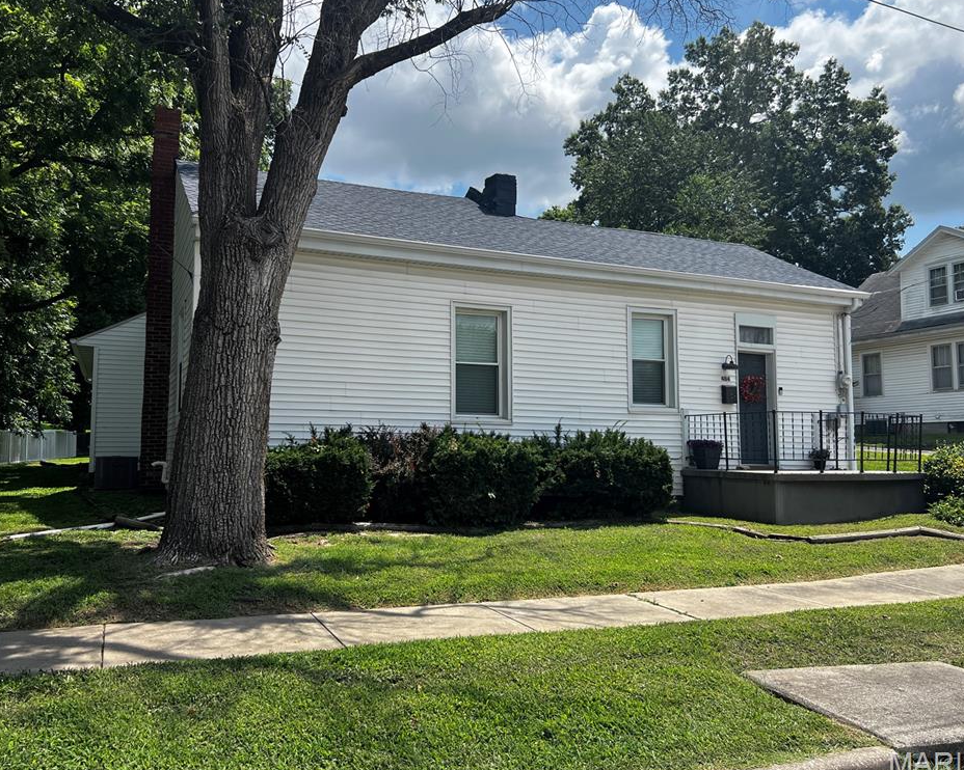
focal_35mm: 28
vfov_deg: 51.5
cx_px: 461
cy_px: 387
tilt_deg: +2.7
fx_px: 799
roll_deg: -0.9
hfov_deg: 62.2
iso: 50
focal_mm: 5.7
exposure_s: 1/3831
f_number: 1.5
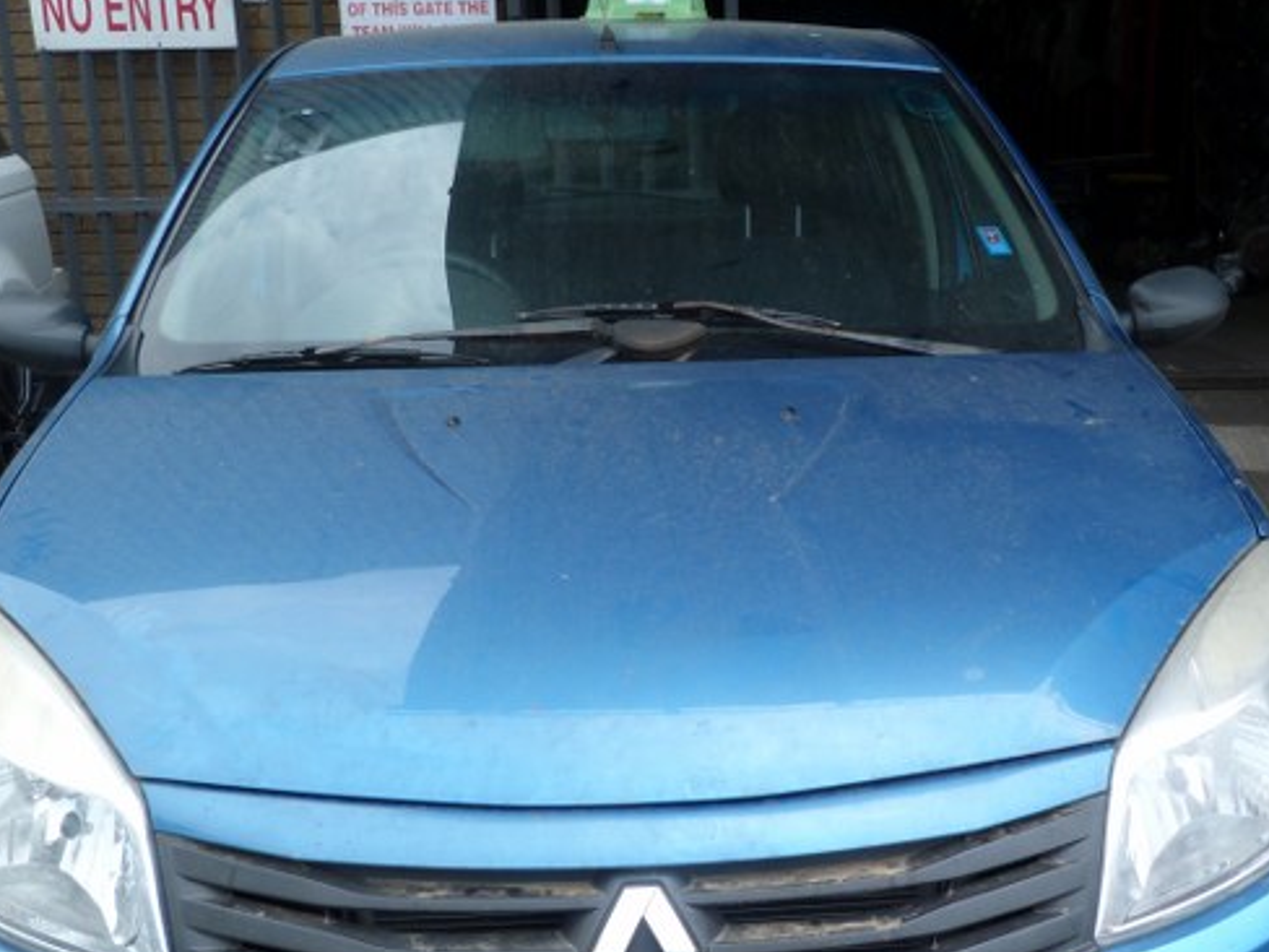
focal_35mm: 41
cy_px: 684
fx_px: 1503
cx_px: 739
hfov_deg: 45.6
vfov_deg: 34.6
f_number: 4
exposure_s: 1/200
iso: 80
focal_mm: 4.5
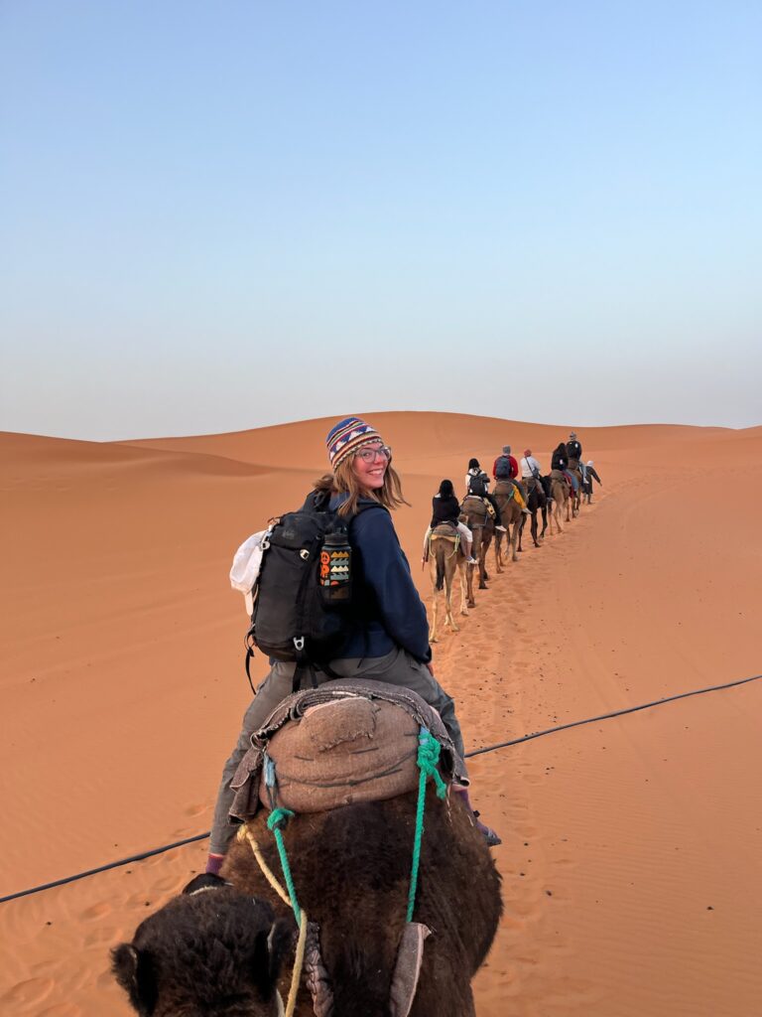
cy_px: 508
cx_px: 381
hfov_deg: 53.1
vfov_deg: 67.3
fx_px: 763
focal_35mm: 26
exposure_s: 1/230
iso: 40
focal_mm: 5.1
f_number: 1.6
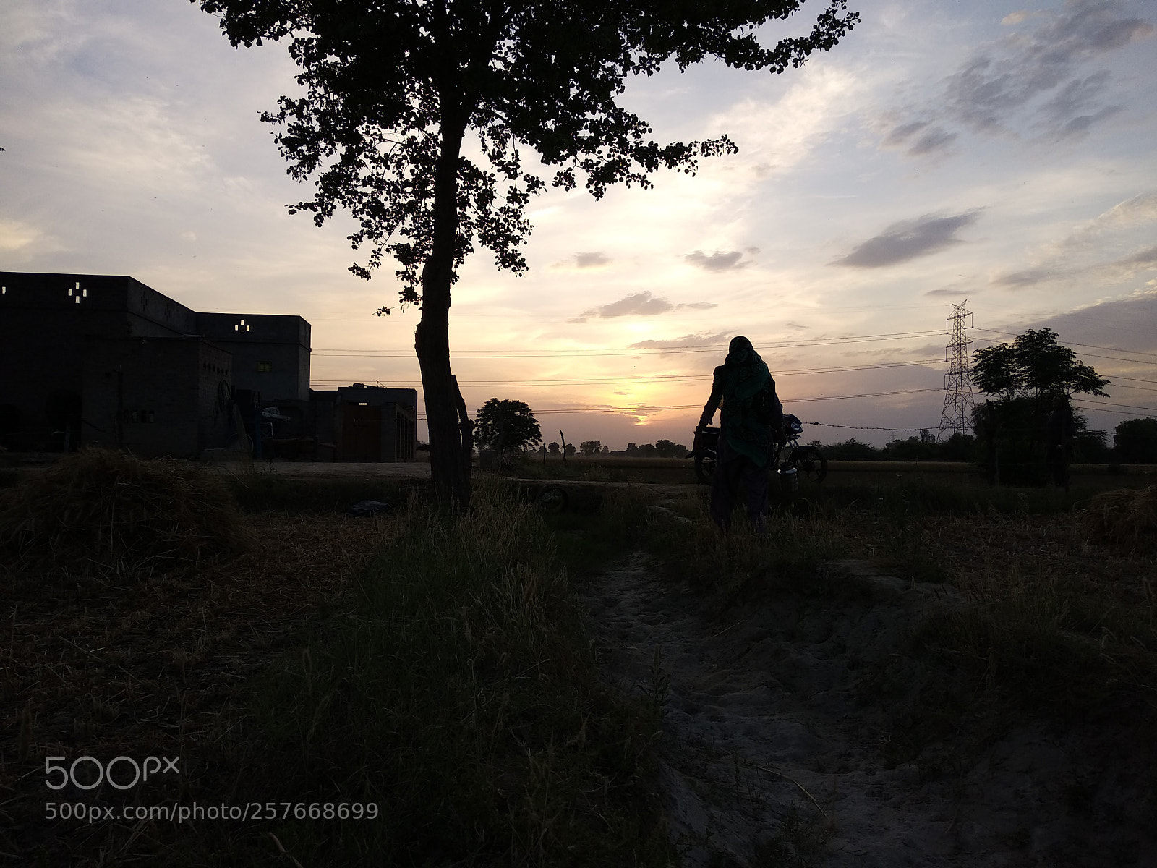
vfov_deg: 53.1
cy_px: 434
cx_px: 578
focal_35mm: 26
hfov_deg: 67.3
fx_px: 869
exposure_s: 1/253
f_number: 2.2
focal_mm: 3.81
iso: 100
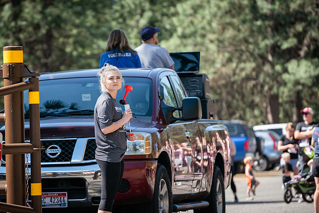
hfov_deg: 7.1
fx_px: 2577
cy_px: 111
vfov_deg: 4.7
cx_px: 87
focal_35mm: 291
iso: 250
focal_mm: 200
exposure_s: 1/500
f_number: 4
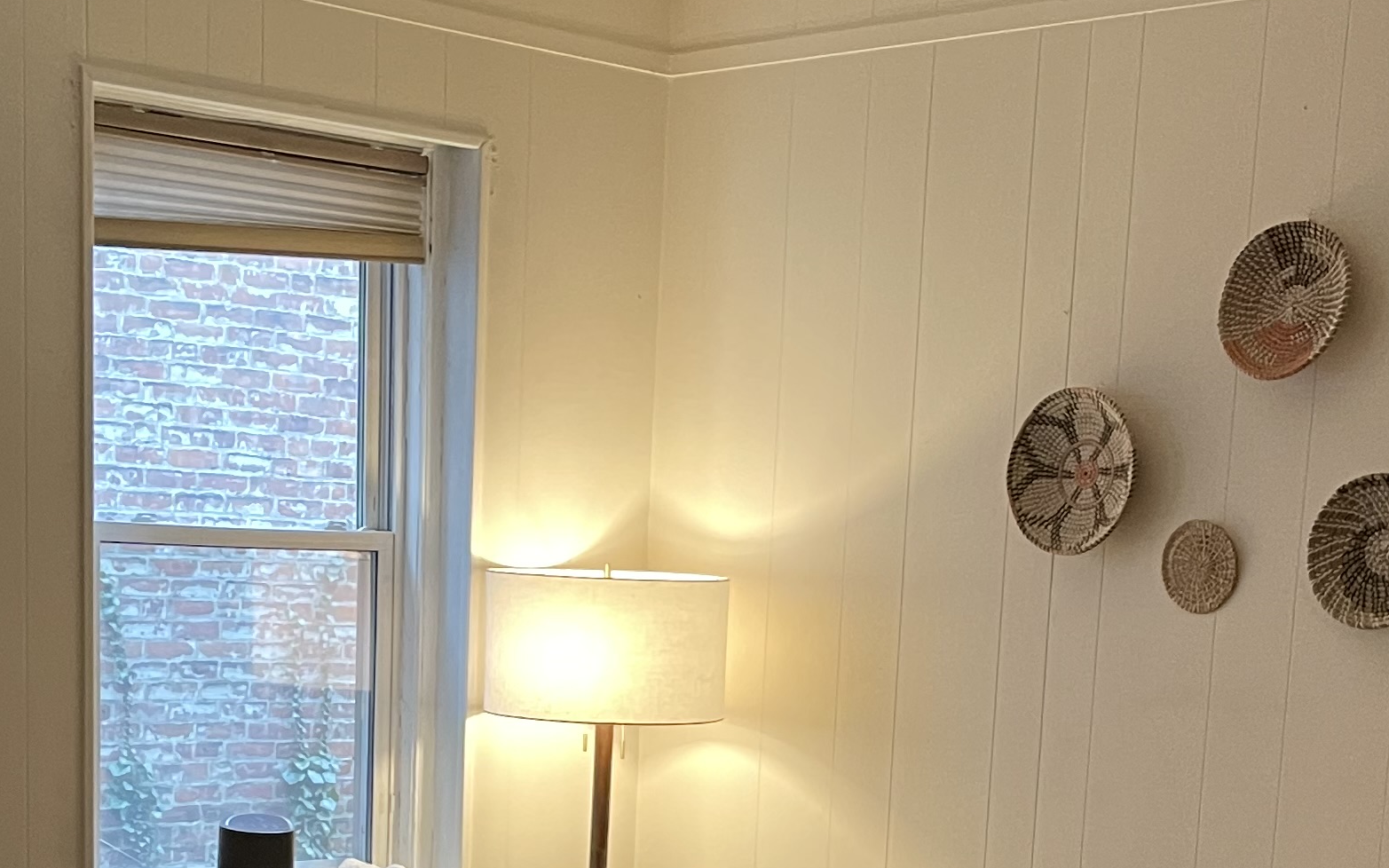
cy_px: 1059
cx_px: 691
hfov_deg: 29.0
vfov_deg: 17.4
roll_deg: -2.6
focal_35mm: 71
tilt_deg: -10.4
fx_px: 2688
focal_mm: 4.2
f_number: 1.6
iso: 250
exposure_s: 1/60
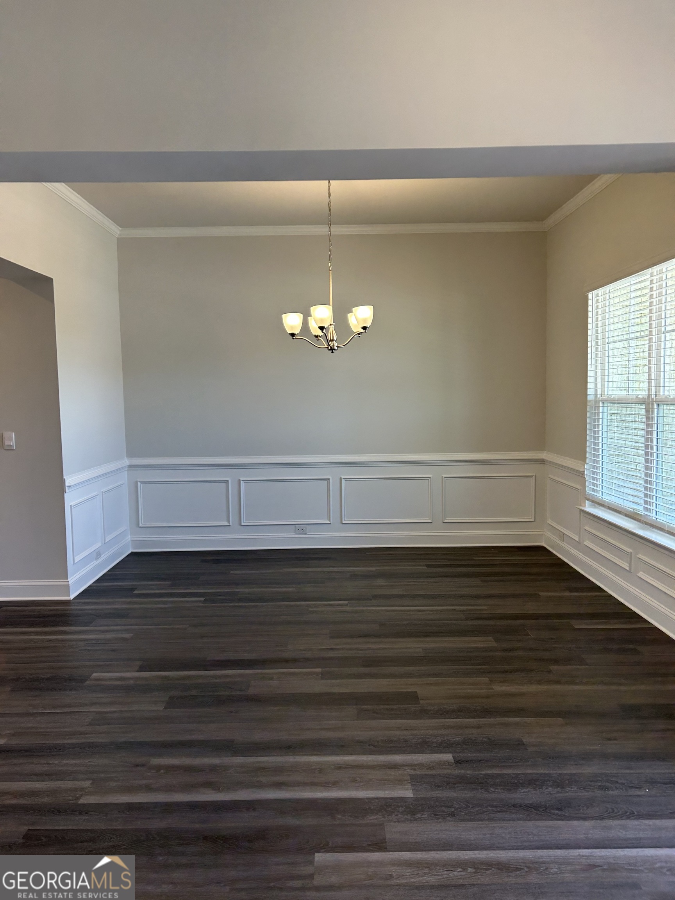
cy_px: 450
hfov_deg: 53.1
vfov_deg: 67.3
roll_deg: +0.2
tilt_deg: -5.9
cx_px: 338
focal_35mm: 26
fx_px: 676
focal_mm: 5.7
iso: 64
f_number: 1.5
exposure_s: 1/120
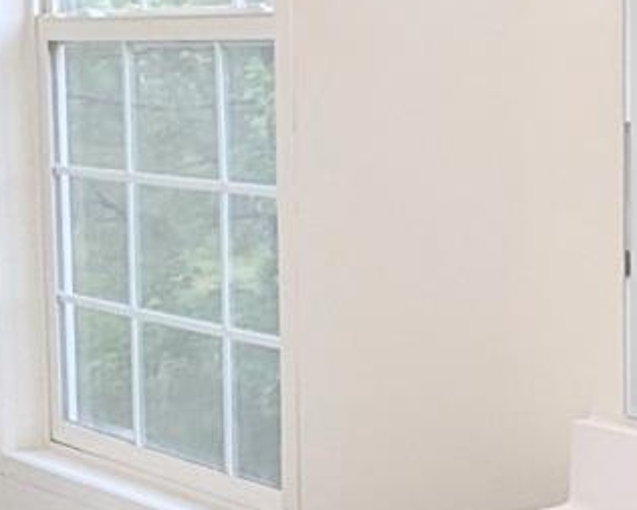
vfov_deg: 15.2
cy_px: 298
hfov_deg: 17.7
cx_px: 849
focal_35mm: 101
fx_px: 1905
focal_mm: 2.35
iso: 47
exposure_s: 1/190
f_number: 2.2
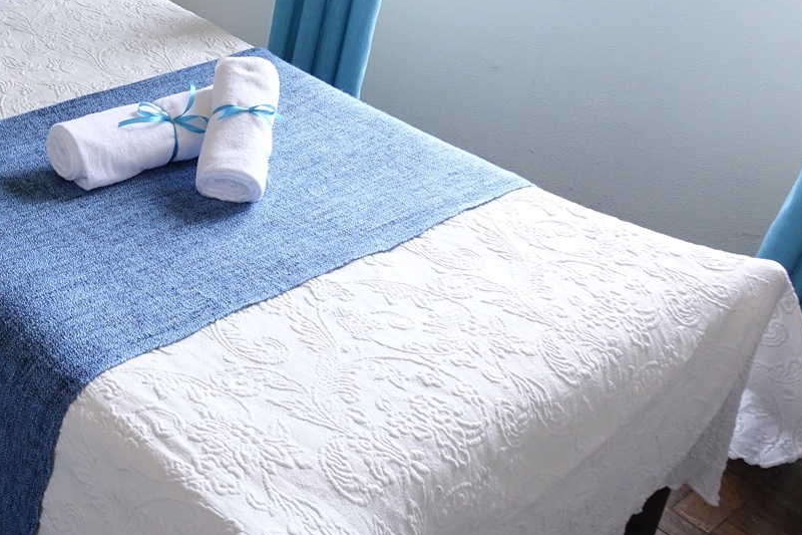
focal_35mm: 45
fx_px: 1002
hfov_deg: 40.1
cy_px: 159
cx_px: 68
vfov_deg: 29.5
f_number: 4.5
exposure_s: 1/80
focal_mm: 8.8
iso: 800
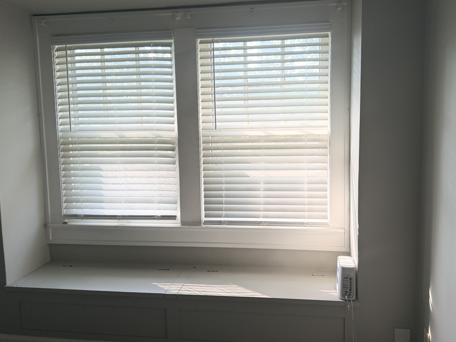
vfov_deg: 46.8
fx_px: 395
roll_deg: +0.2
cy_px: 159
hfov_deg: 59.9
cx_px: 238
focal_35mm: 30
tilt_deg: -5.1
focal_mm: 6.76
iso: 64
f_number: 1.78
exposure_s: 1/121
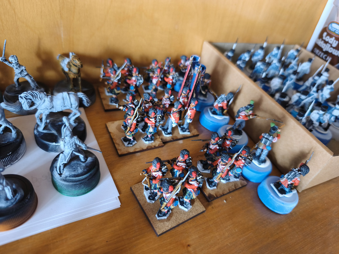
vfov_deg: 58.9
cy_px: 127
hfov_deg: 73.9
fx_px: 225
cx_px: 170
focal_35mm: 23
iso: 1000
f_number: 1.65
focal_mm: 6.18
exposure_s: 1/50
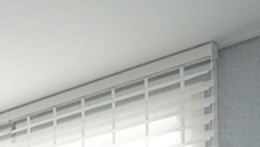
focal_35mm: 77
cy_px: 313
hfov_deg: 16.8
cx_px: -309
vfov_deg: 13.1
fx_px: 531
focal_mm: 10
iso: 800
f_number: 6.3
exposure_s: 1/25
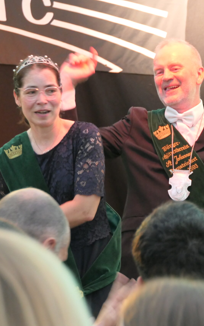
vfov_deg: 10.1
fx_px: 1841
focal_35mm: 207
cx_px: 180
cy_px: 163
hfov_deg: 6.3
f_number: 4.2
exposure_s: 1/30
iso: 1600
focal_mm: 49.3
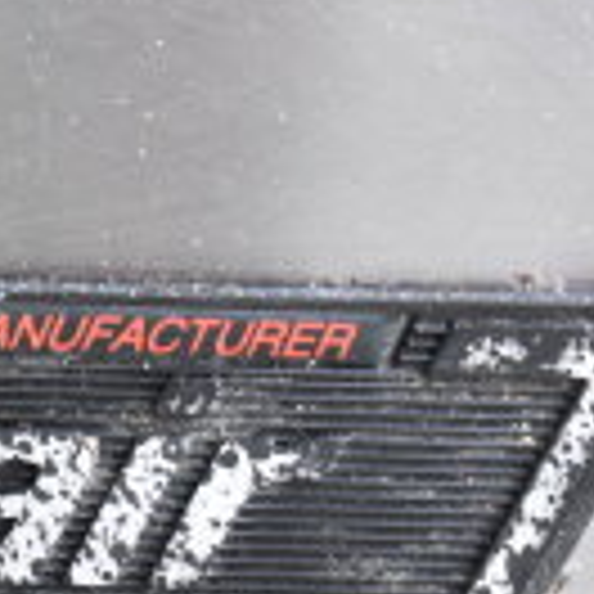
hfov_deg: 7.2
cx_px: -616
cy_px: 452
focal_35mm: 235
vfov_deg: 7.4
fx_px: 4562
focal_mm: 40
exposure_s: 1/60
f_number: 5
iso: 1600
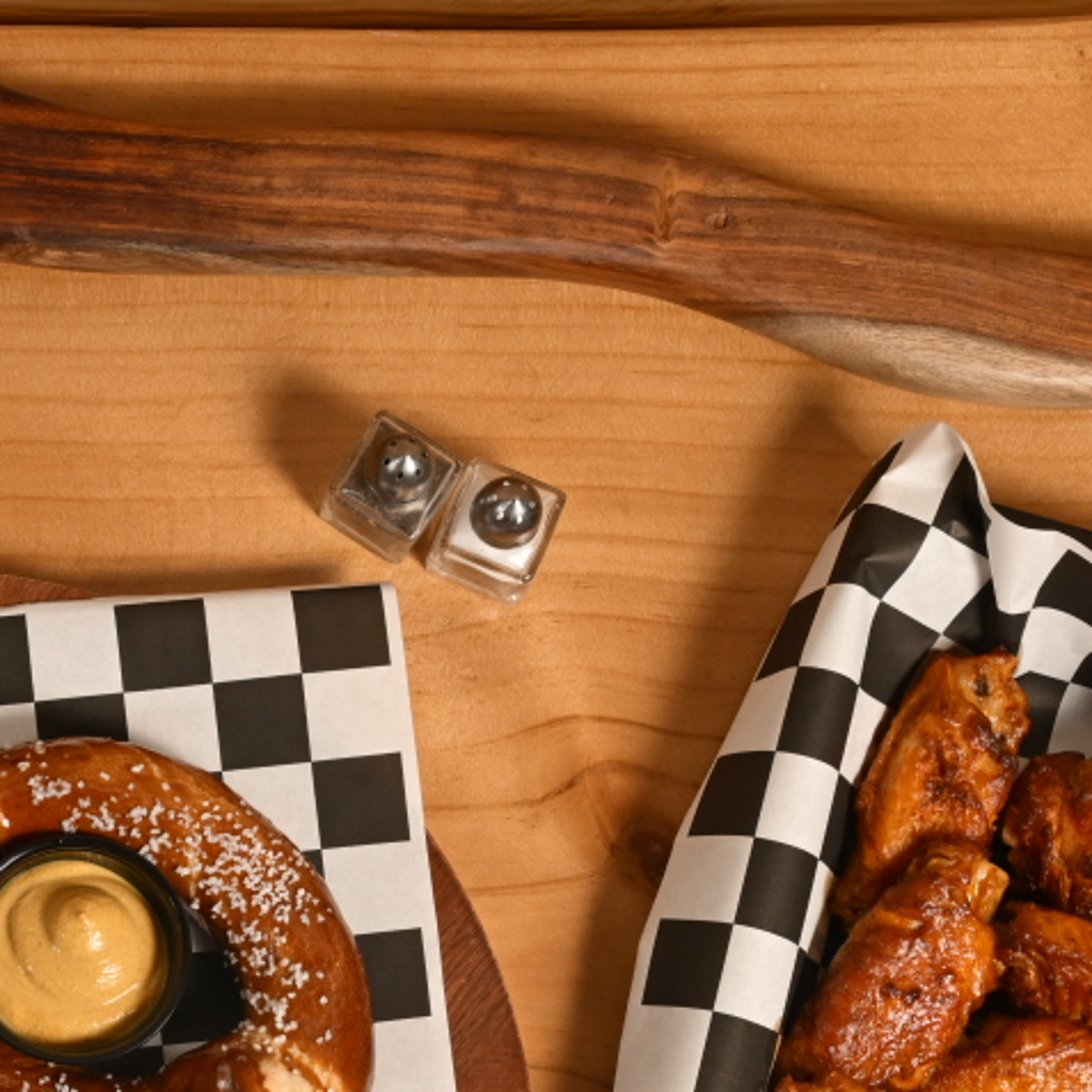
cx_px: -149
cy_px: 1062
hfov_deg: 13.4
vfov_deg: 13.6
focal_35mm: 127
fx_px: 4533
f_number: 8
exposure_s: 1/125
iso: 400
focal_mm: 44
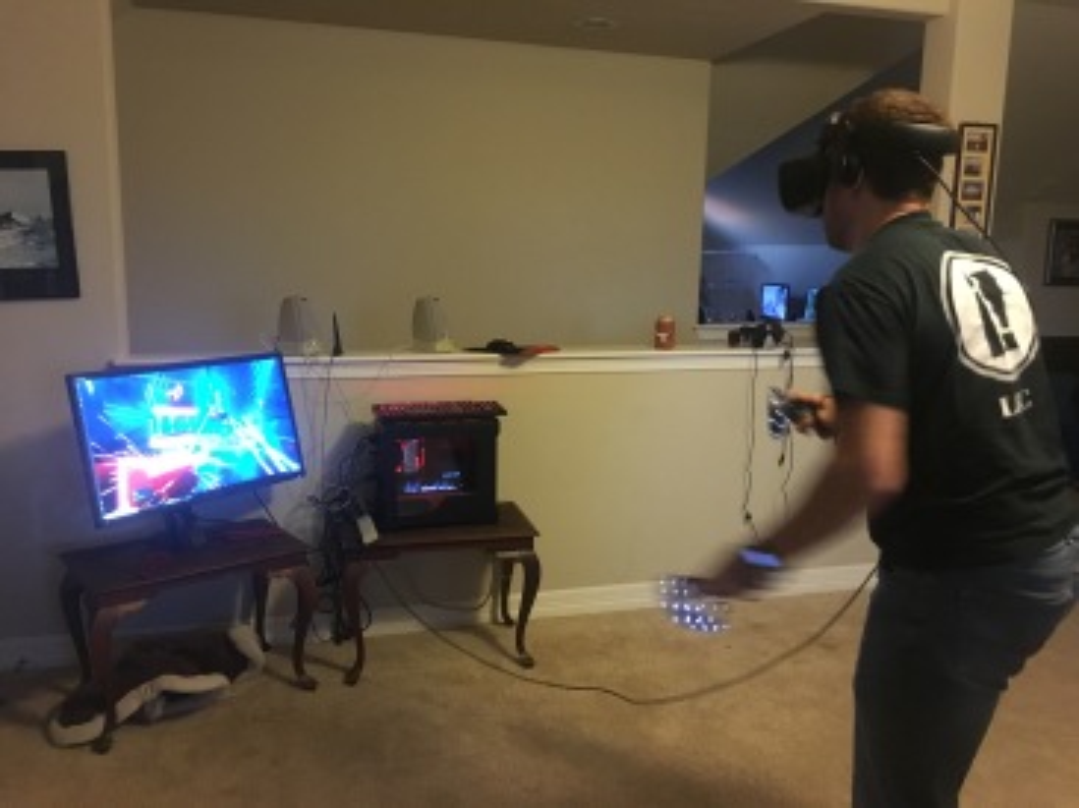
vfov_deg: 48.2
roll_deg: -0.6
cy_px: 404
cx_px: 540
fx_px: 903
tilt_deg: -9.0
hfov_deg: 61.7
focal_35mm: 29
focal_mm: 4.15
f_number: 2.2
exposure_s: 1/15
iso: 320
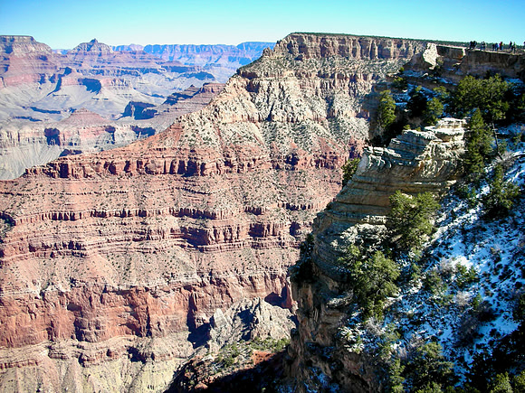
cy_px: 196
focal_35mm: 35
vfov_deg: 40.7
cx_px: 262
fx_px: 531
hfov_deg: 52.6
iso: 50
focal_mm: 5.8
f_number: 3
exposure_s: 1/394
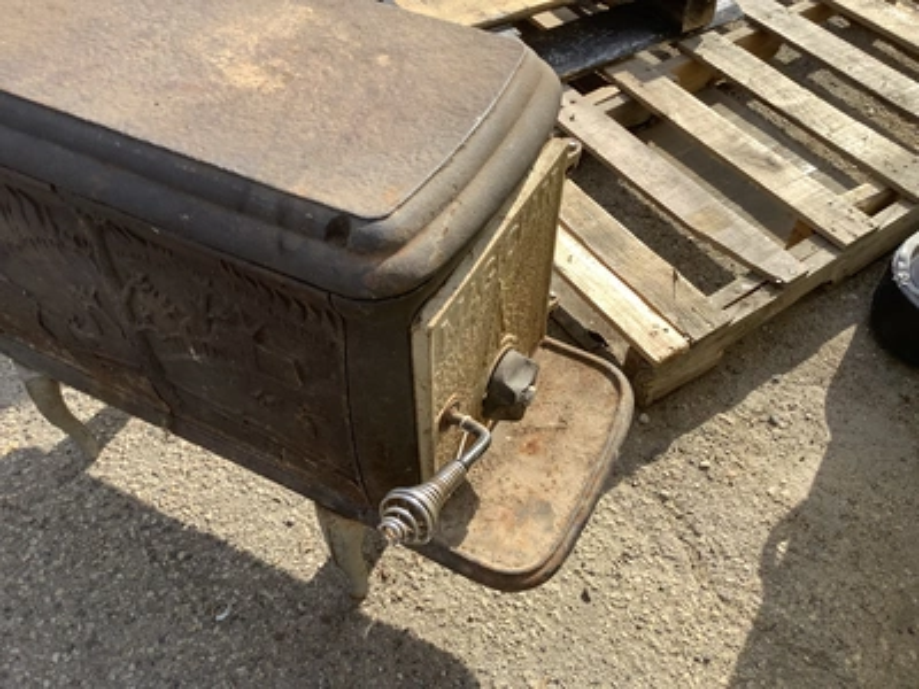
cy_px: 344
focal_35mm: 31
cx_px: 460
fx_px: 823
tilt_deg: -51.8
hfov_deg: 58.4
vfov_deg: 45.4
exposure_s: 1/637
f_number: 2.4
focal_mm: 3.3
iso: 25
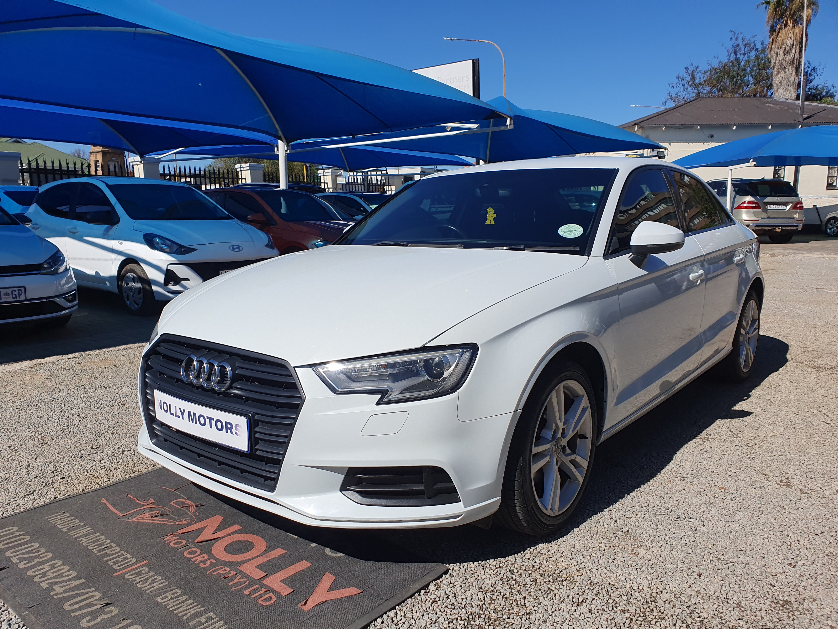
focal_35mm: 26
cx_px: 419
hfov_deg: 67.3
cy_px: 314
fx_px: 629
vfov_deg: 53.1
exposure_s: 1/3320
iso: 50
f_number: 2.4
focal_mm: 4.32
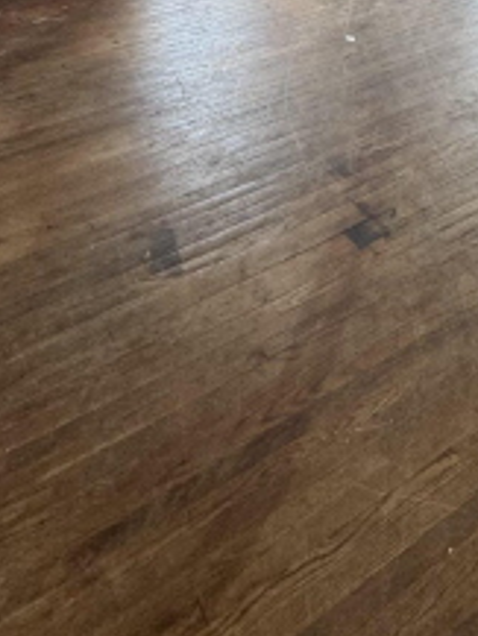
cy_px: -98
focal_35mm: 43
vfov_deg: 35.8
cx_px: 419
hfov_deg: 32.2
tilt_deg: -17.3
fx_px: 791
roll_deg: -0.2
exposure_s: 1/99
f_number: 2.2
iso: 160
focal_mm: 2.22
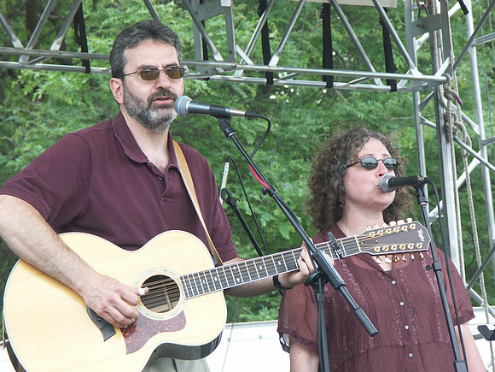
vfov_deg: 7.4
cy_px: 186
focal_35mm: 200
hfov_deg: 9.9
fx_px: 2860
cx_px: 248
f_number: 5
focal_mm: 50.69
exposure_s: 1/125
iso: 100
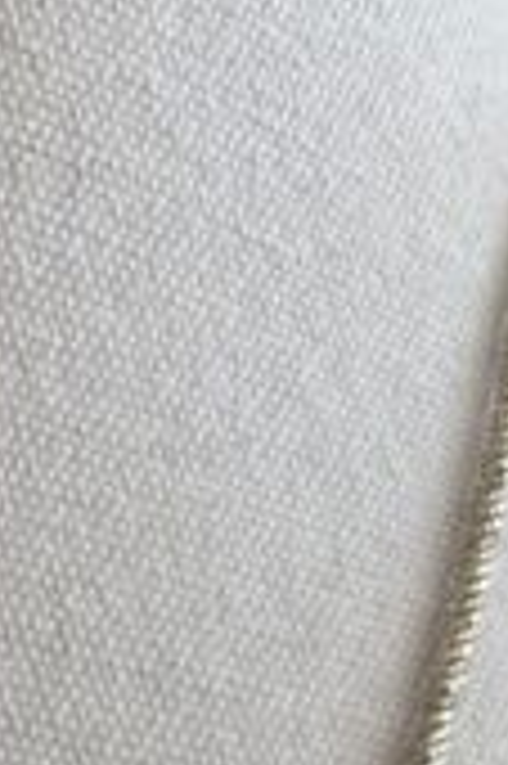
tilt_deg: -9.9
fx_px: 2248
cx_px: -301
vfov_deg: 16.1
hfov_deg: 12.2
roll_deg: -3.9
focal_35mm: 106
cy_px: 1411
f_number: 1.6
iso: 50
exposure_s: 1/276
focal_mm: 5.96
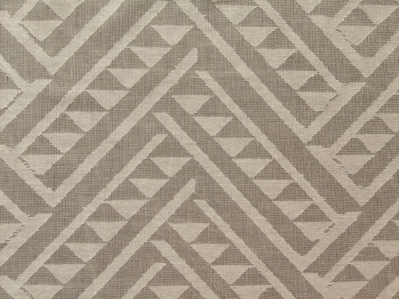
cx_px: 200
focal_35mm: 26
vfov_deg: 53.1
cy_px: 150
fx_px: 300
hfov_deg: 67.3
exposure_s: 1/100
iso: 125
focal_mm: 2.78
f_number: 2
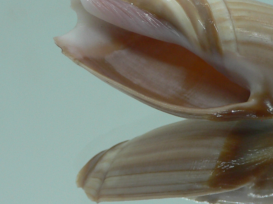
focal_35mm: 75
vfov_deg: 19.6
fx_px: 592
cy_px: 78
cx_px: 229
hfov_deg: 25.4
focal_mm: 4.6
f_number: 2.8
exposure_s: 1/60
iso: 80
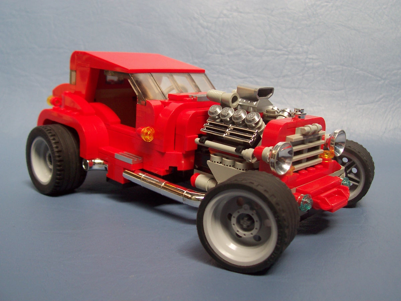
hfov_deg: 50.1
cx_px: 200
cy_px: 150
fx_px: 429
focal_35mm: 37
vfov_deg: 38.7
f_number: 2.8
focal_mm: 5.6
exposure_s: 1/125
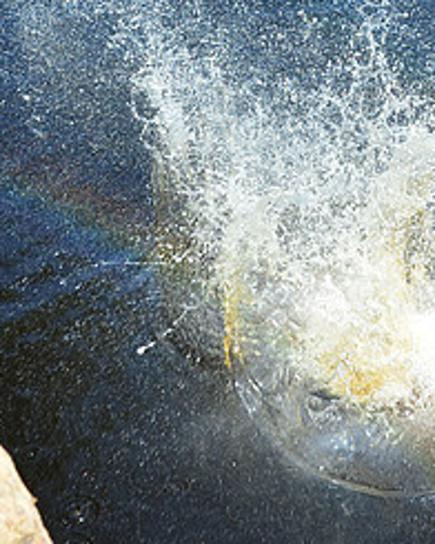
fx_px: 1497
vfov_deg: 19.8
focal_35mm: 93
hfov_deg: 16.4
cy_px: -27
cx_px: 331
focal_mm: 28
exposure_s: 1/320
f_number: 9
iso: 400
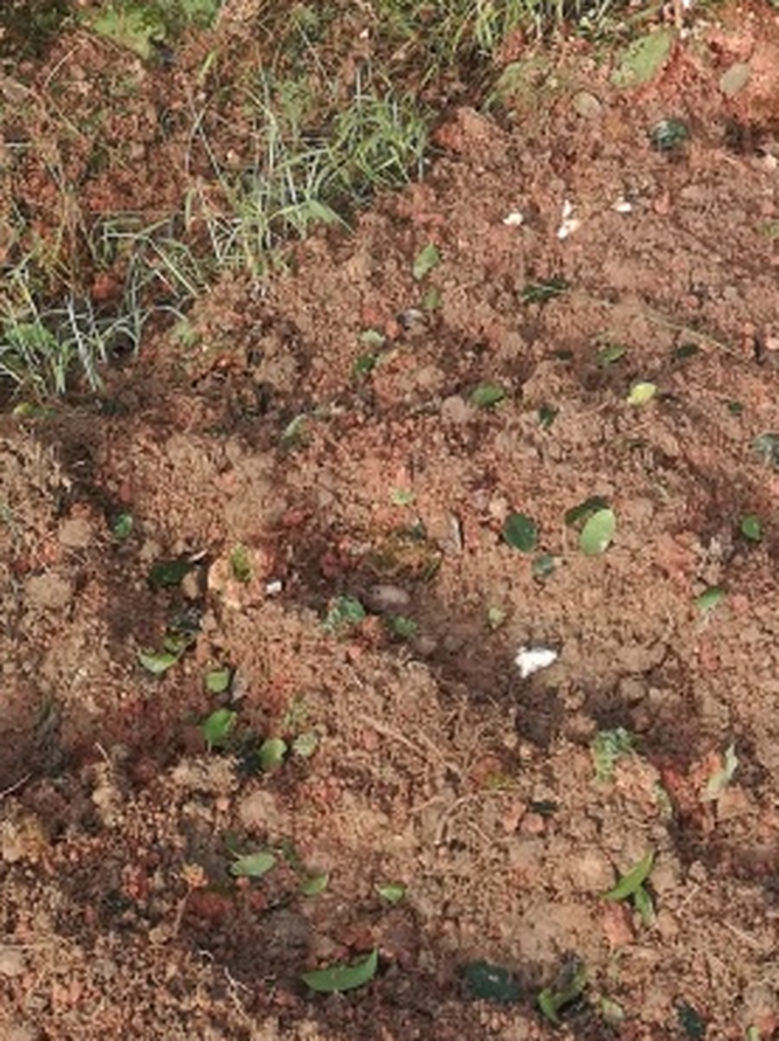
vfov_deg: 23.4
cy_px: -263
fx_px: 2253
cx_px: 641
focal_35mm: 75
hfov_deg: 19.4
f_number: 2.2
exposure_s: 1/162
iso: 50
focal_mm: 3.83
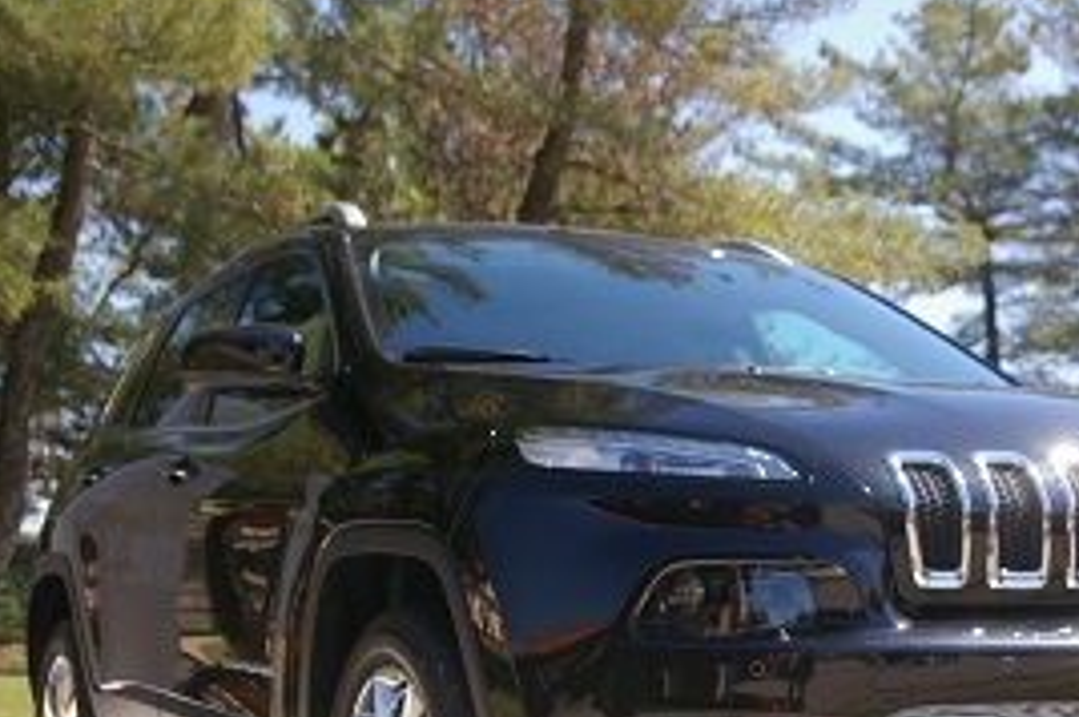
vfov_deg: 18.4
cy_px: 477
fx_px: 2208
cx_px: 737
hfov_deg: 27.3
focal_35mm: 74
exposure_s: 1/500
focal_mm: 33
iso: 200
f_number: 5.6
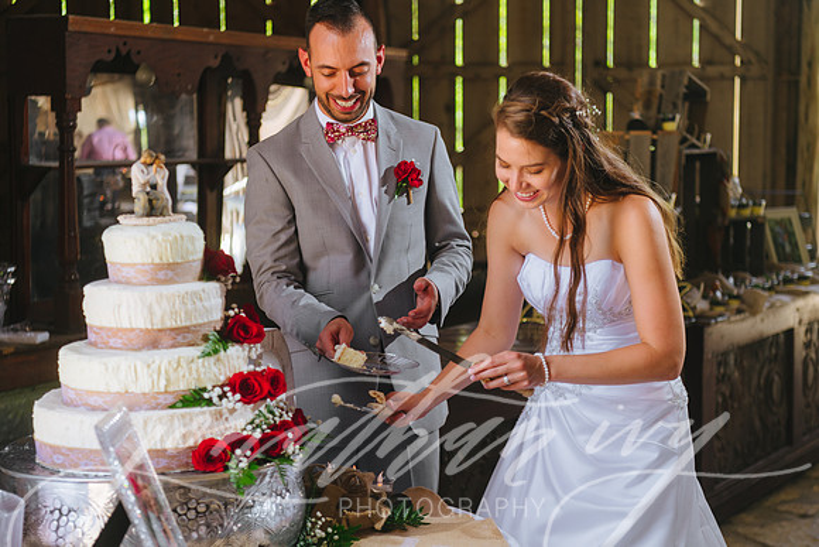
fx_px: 1411
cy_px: 274
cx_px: 410
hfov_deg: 32.4
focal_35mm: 62
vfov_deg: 21.9
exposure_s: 1/160
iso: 160
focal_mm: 62
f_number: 2.8
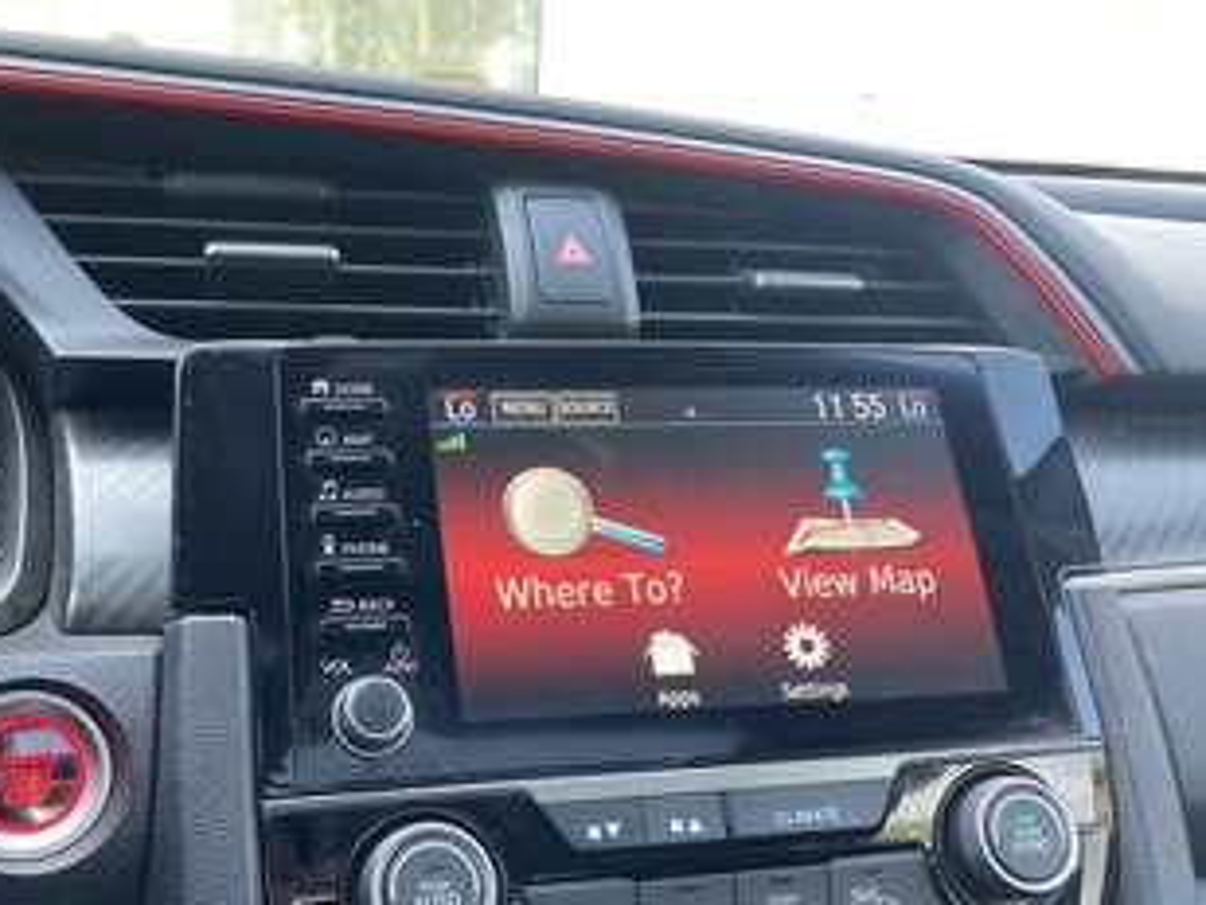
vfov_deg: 37.4
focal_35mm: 38
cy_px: 583
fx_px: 1324
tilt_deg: -13.9
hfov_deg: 48.7
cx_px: 484
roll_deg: -2.1
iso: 80
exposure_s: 1/84
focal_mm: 3.99
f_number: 1.8
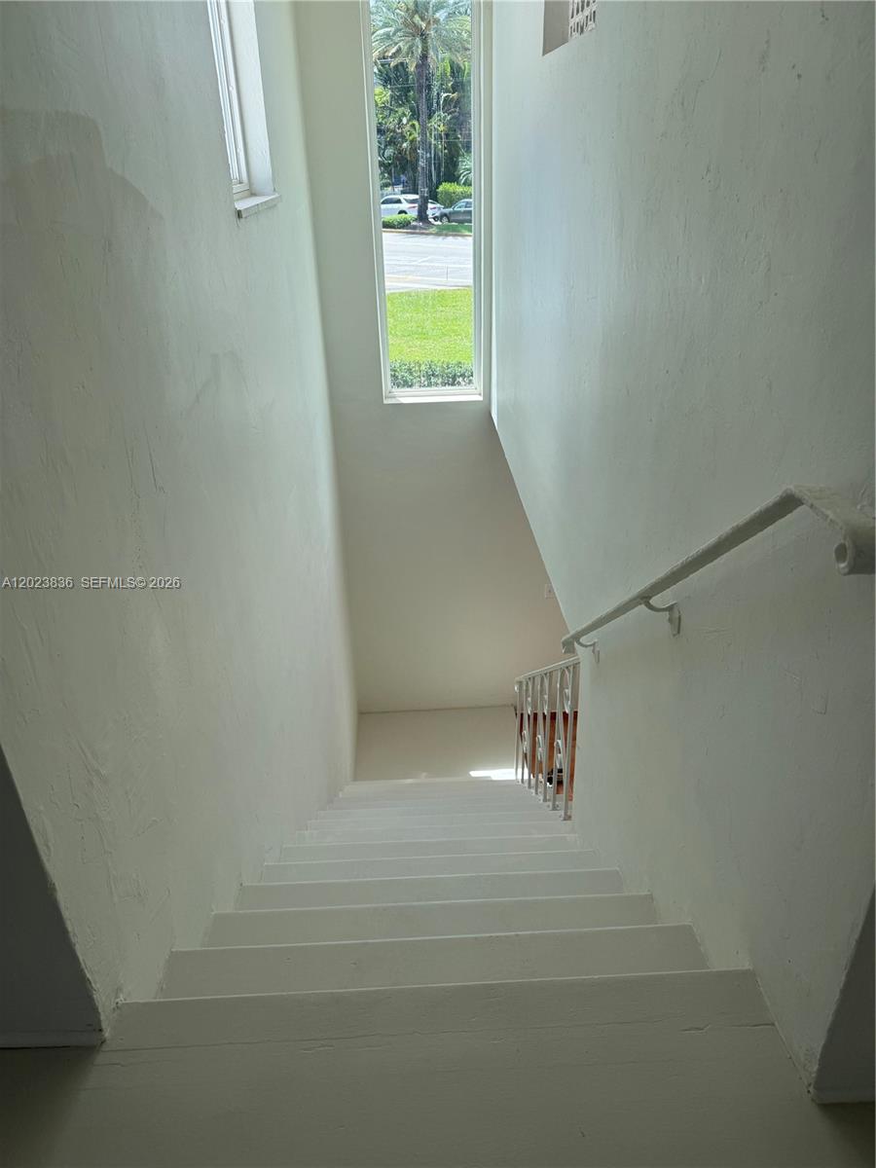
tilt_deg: -27.2
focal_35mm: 24
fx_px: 810
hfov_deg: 56.8
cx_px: 438
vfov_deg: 71.6
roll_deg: +1.5
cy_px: 584
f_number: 1.78
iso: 100
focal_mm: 6.76
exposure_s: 1/1139
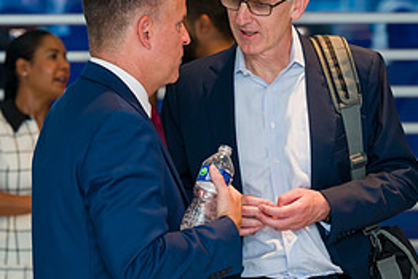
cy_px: 99
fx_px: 2695
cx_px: 274
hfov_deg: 8.9
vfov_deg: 5.9
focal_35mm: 232
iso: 400
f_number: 3.2
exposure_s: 1/160
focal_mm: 97
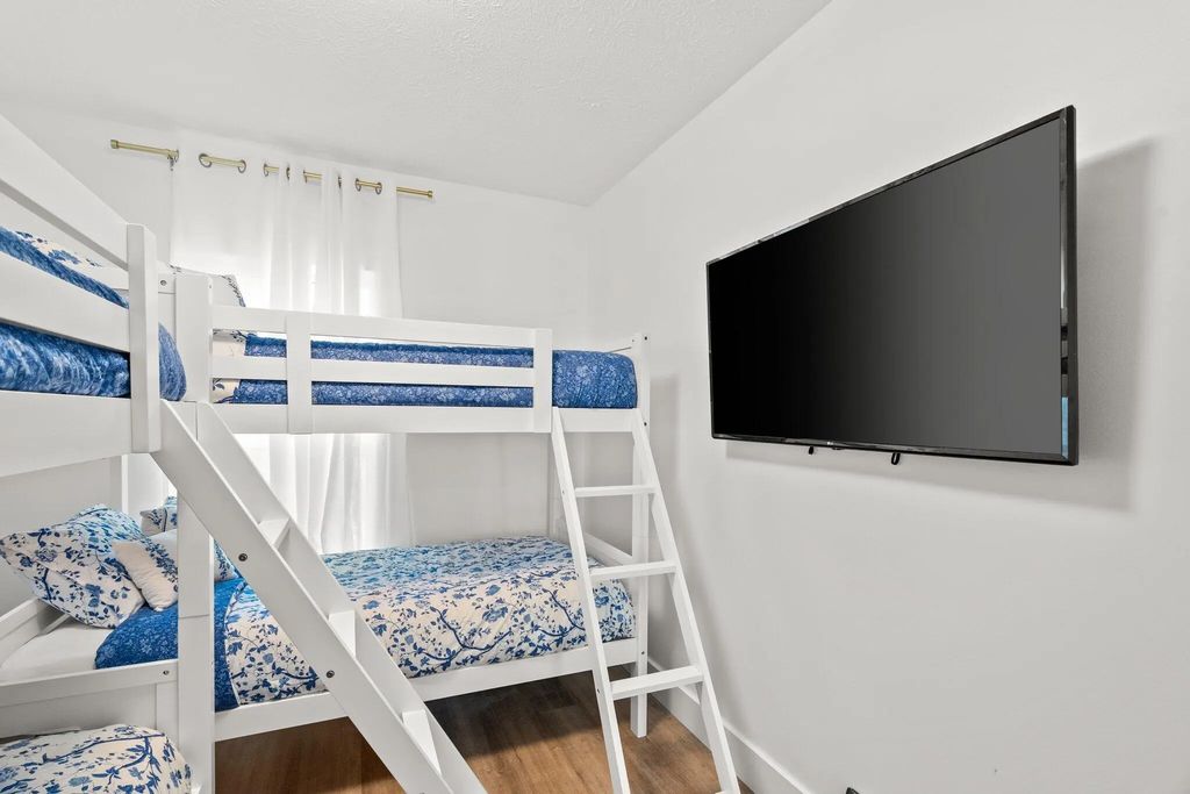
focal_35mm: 16
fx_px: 529
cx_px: 595
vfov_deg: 73.8
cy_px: 397
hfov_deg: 96.7
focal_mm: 16
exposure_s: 1/2
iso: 500
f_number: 8
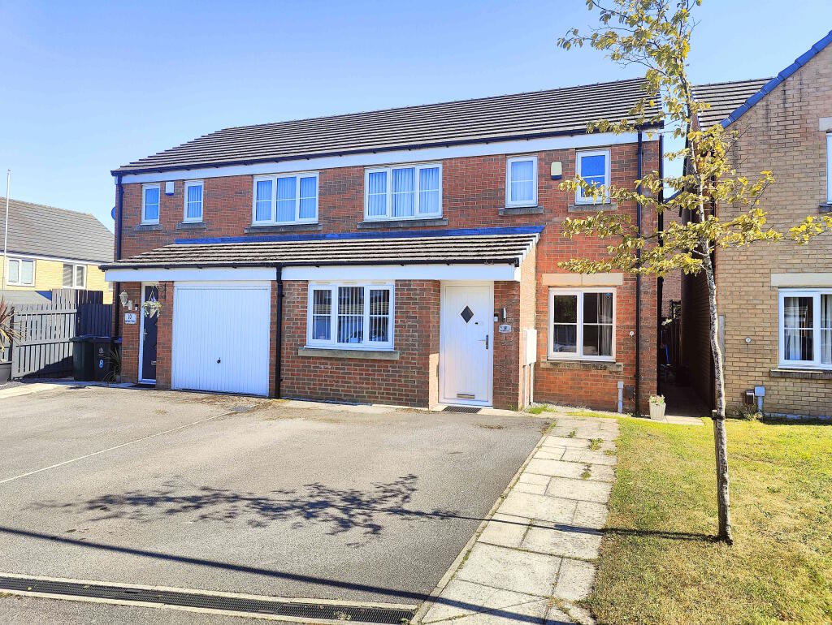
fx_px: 553
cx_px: 416
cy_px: 312
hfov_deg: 73.9
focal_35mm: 23
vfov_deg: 59.0
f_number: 1.8
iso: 50
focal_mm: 6.06
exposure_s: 1/1146
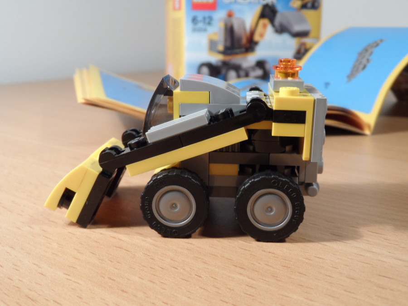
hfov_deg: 45.8
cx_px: 204
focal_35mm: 41
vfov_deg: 35.1
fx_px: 483
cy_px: 153
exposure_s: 1/20
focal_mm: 6.8
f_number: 3.7
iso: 200
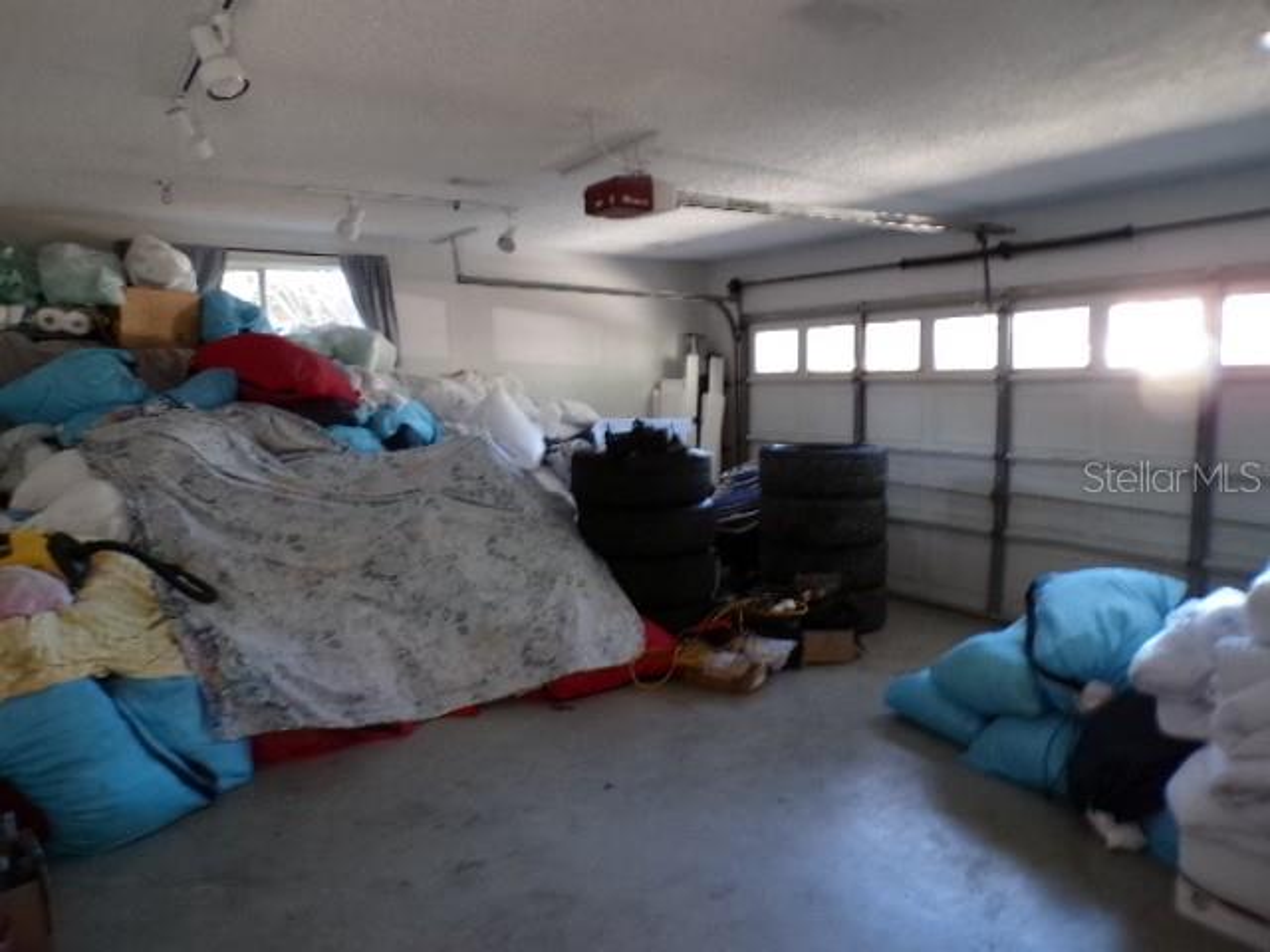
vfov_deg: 56.8
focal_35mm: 24
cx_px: 635
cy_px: 476
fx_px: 881
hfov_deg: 71.6
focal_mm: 4.3
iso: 200
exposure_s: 1/20
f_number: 3
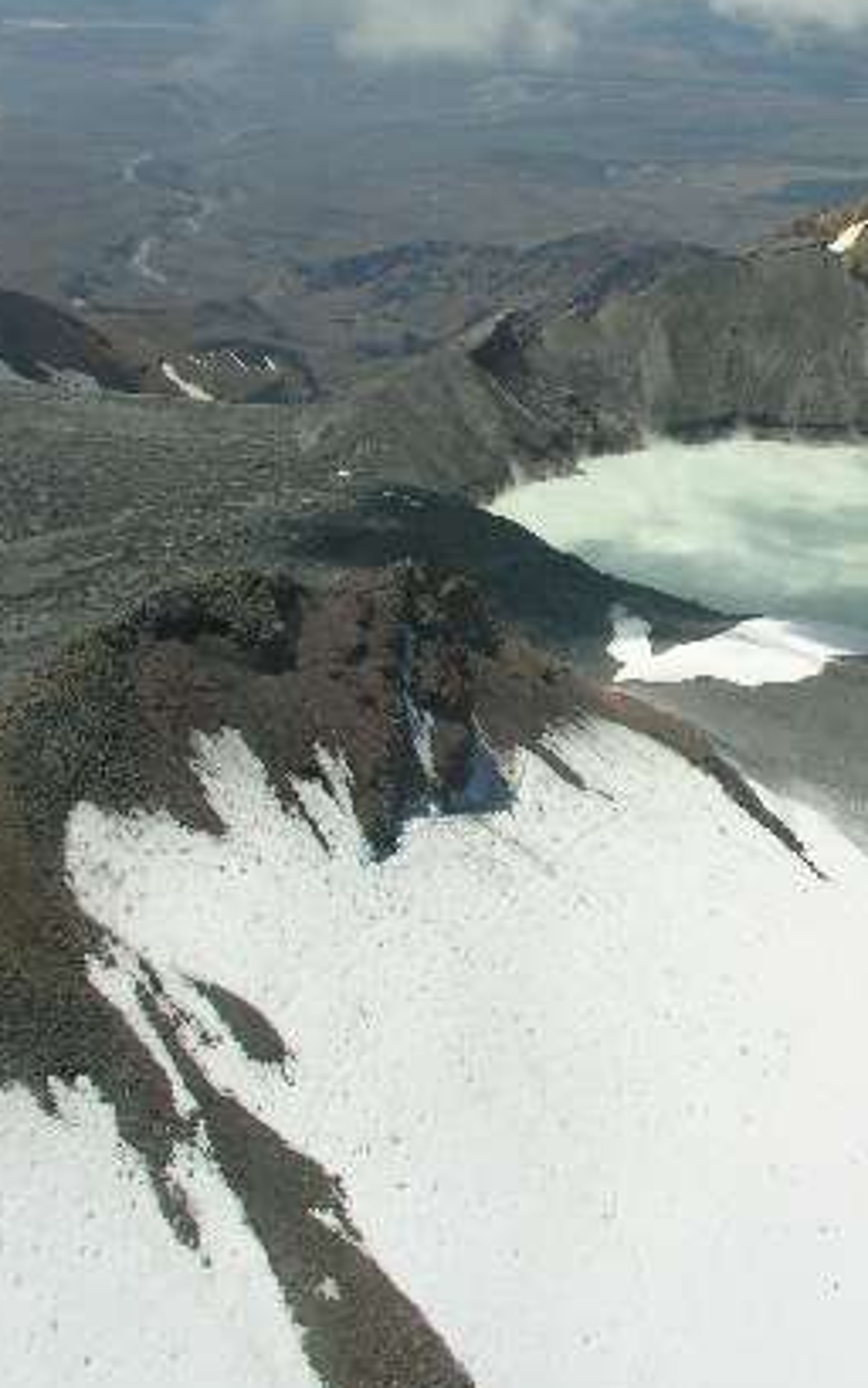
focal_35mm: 58
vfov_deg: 35.1
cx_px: 682
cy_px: 621
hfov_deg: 22.1
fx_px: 2193
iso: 50
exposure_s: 1/260
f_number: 7.1
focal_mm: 8.9
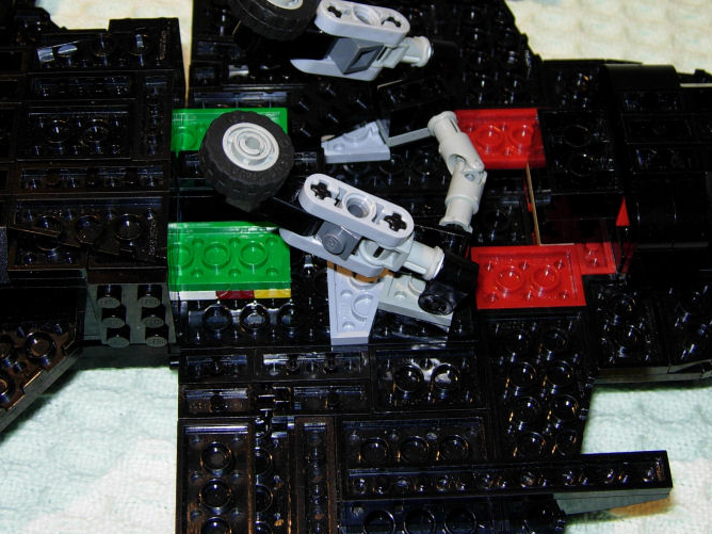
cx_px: 385
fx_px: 1296
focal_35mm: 63
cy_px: 203
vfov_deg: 23.2
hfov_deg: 30.7
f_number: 2.7
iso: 50
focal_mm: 7.5
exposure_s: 1/45.2
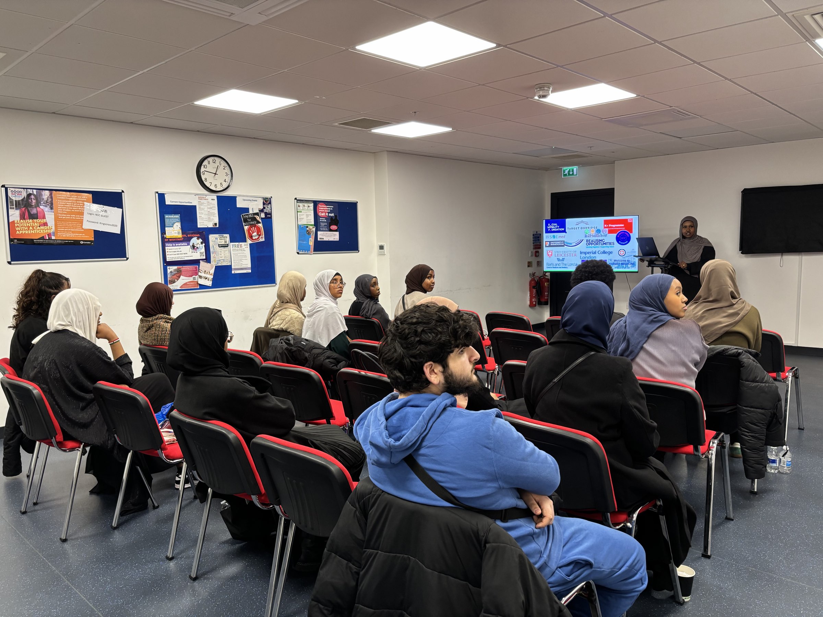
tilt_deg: -6.9
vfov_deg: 53.1
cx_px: 412
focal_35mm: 26
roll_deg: +1.2
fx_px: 618
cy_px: 308
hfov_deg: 67.3
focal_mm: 5.96
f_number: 1.6
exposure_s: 1/50
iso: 125
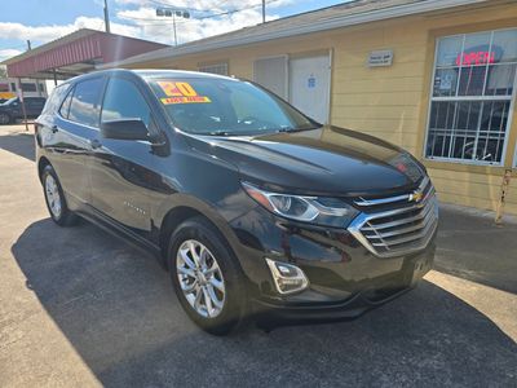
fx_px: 344
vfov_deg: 58.9
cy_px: 194
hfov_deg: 73.9
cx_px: 258
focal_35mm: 23
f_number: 1.7
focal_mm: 6.3
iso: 12
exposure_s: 1/1081
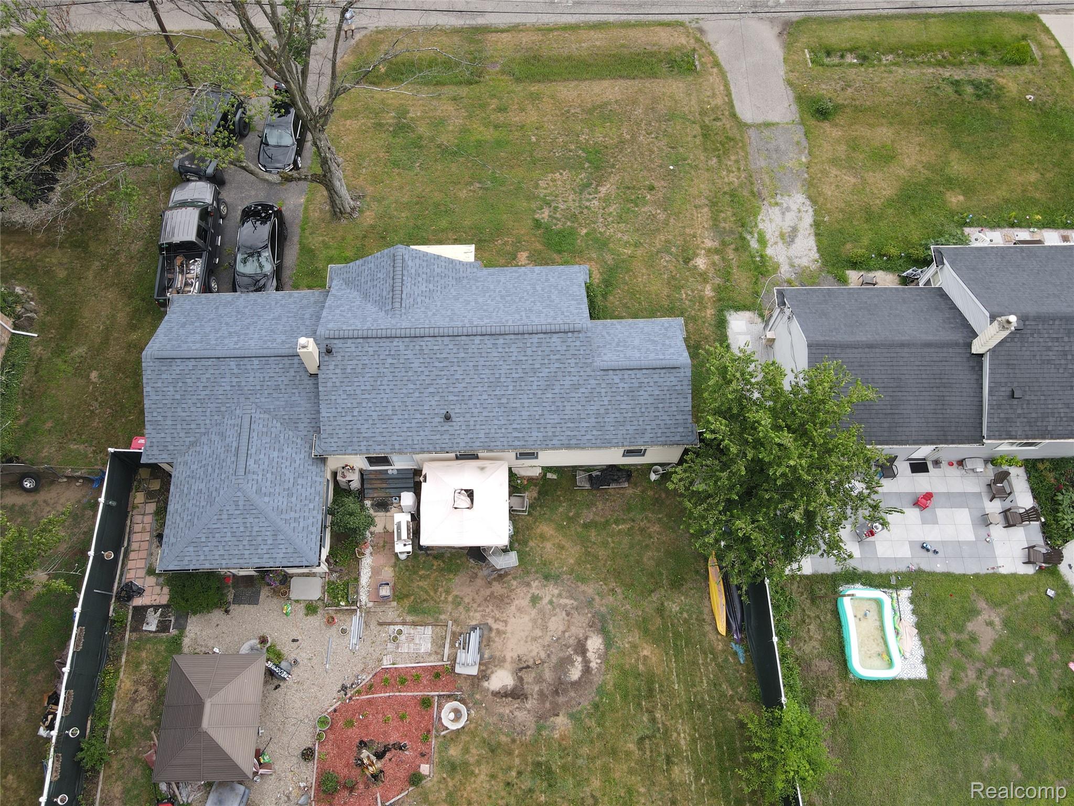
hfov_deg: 71.6
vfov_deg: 56.8
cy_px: 403
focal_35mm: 24
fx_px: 745
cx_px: 537
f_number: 2.8
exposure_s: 1/120
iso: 100
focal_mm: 4.5
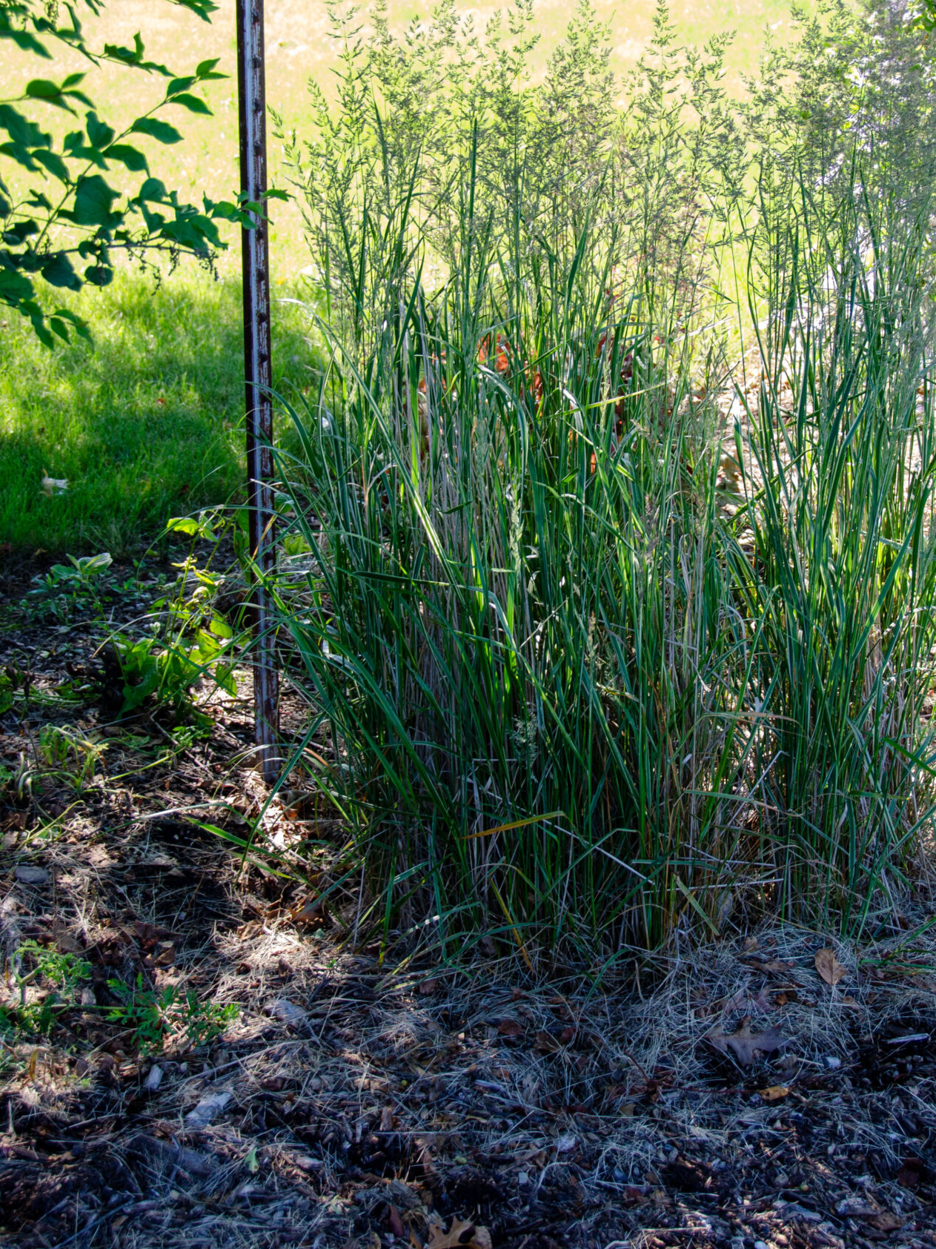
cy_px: 557
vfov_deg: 27.8
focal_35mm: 70
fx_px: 2525
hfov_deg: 20.9
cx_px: 622
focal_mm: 32
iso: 250
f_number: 5.6
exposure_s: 1/125
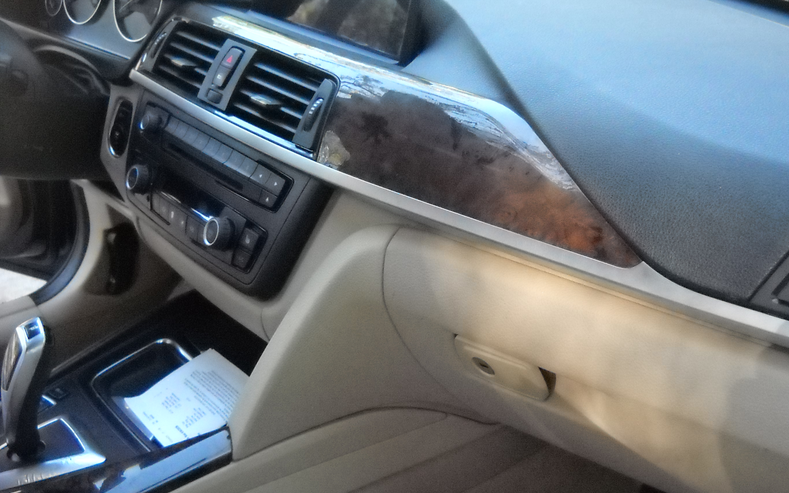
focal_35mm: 52
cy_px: 252
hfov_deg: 38.7
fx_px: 1118
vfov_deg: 24.9
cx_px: 472
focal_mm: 6.72
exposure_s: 1/148
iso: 616
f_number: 3.1
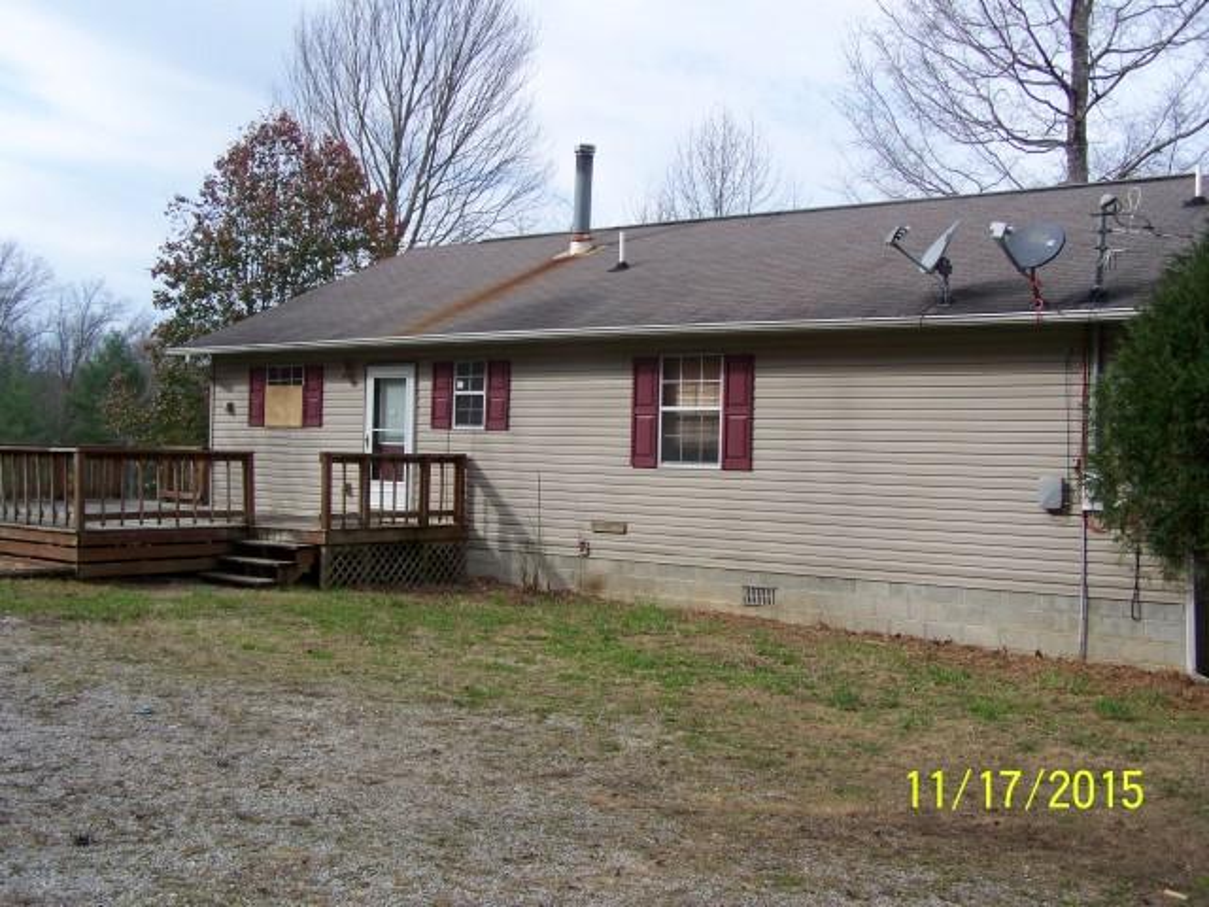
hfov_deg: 49.0
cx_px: 604
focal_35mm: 38
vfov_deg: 37.7
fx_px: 1327
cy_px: 454
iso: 64
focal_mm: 6.3
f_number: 4
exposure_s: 1/250
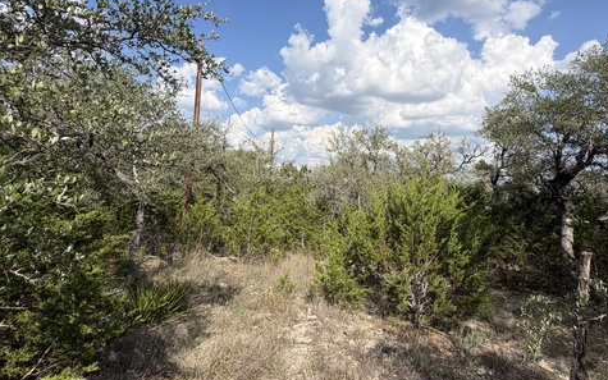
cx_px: 369
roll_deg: -2.0
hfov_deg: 83.9
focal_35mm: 20
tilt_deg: +5.4
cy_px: 152
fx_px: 331
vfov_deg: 59.2
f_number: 2.2
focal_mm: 2.22
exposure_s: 1/770
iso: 20
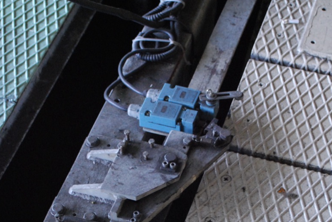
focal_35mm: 99
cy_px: 176
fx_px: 914
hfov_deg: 20.6
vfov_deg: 13.8
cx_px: 141
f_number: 5
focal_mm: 32
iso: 1250
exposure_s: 1/30
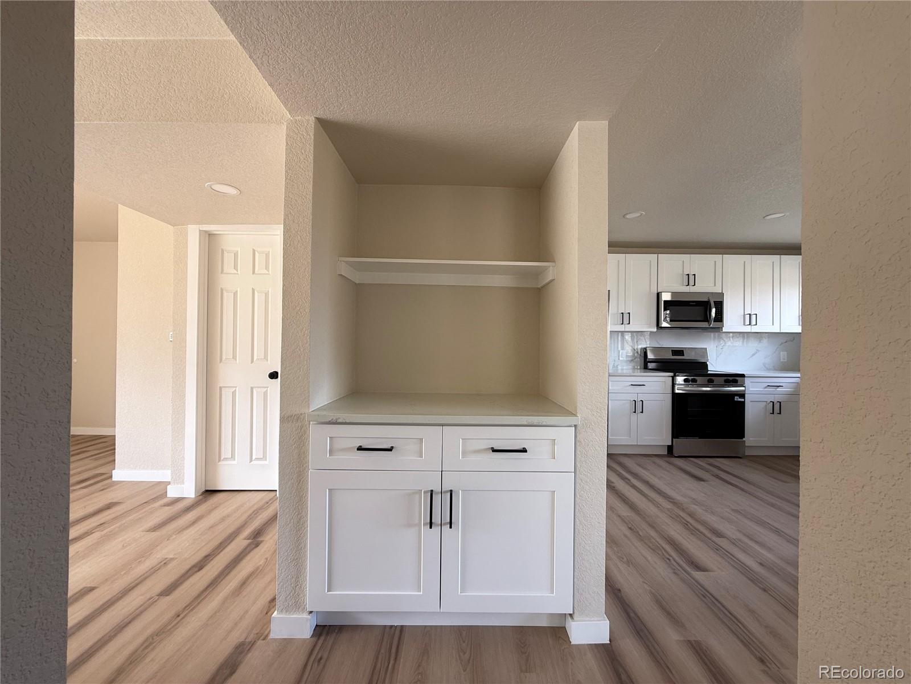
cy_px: 342
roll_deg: -0.9
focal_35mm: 14
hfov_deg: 102.1
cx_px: 456
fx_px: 368
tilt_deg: +1.0
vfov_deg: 85.7
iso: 80
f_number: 2.2
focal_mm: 2.22
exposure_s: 1/99
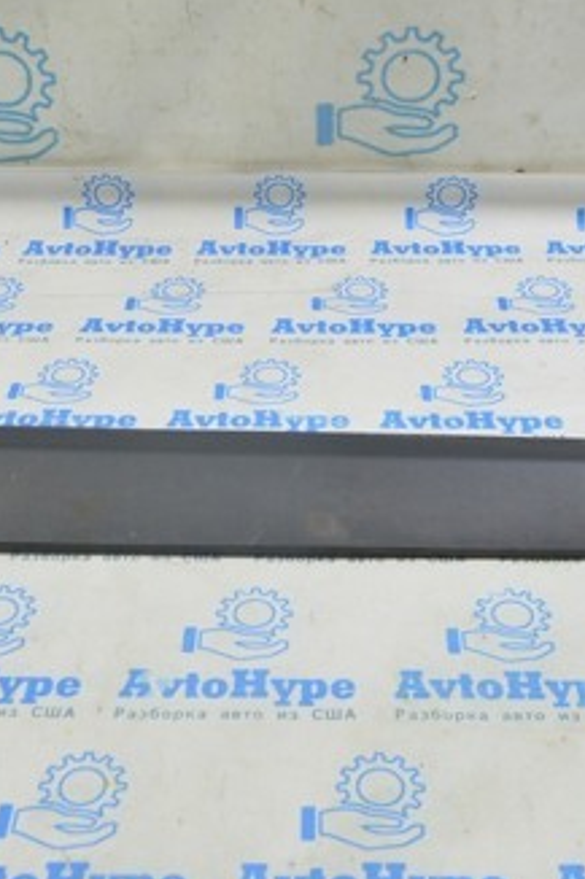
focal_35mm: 53
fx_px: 1293
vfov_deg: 37.3
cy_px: 328
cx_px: 288
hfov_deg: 25.5
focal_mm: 18
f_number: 5.6
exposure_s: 1/20
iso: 400
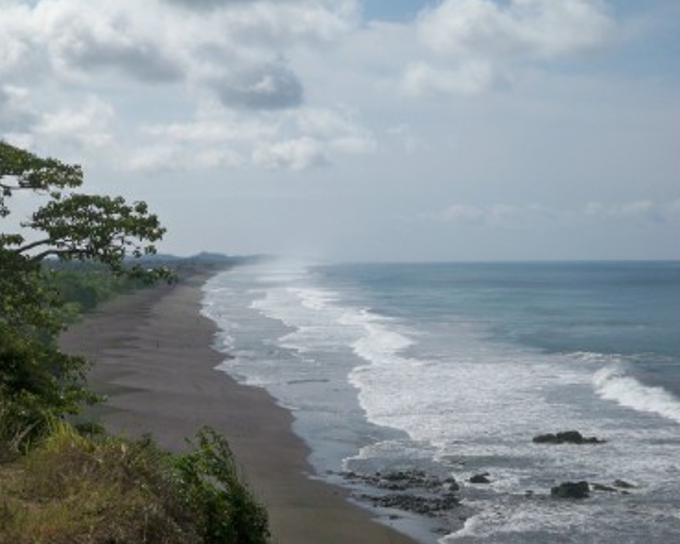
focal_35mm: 72
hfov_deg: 26.4
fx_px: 1449
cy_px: 271
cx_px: 326
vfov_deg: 21.3
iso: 80
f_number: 6.9
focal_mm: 12.1
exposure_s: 1/1000
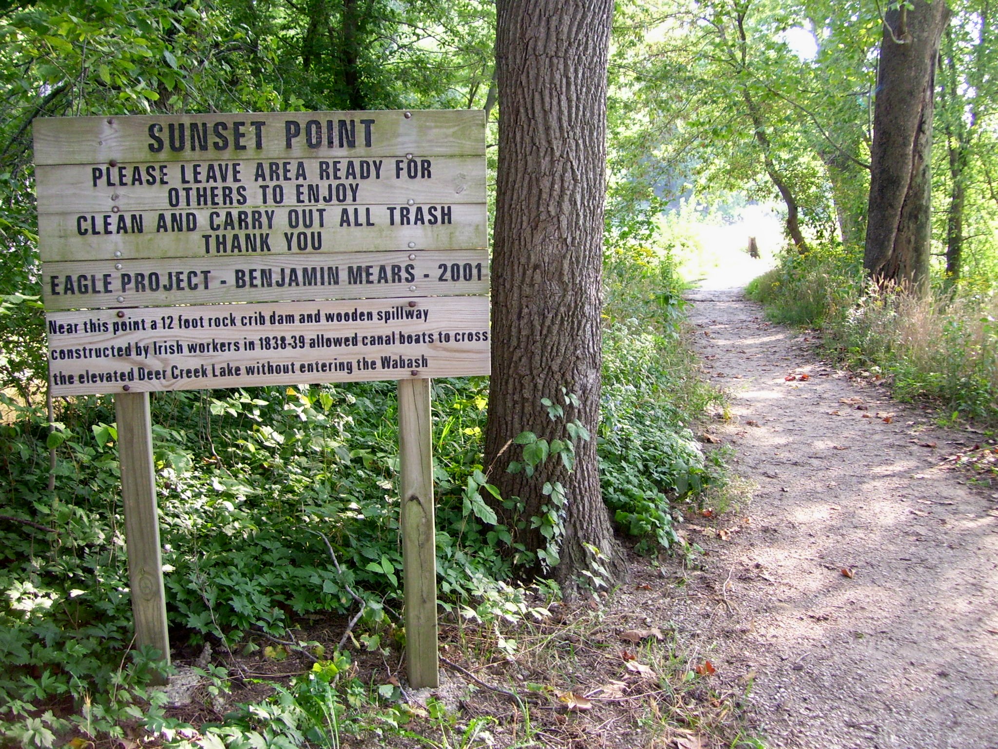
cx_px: 499
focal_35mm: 37
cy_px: 374
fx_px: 1067
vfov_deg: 38.7
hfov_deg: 50.1
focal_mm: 6
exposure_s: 1/60
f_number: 2.7
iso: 125
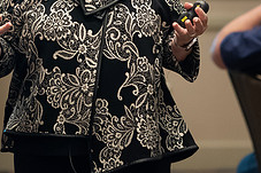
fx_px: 2594
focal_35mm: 358
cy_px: -35
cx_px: 106
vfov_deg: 3.8
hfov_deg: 5.8
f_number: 2.8
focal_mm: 140
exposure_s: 1/160
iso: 5000
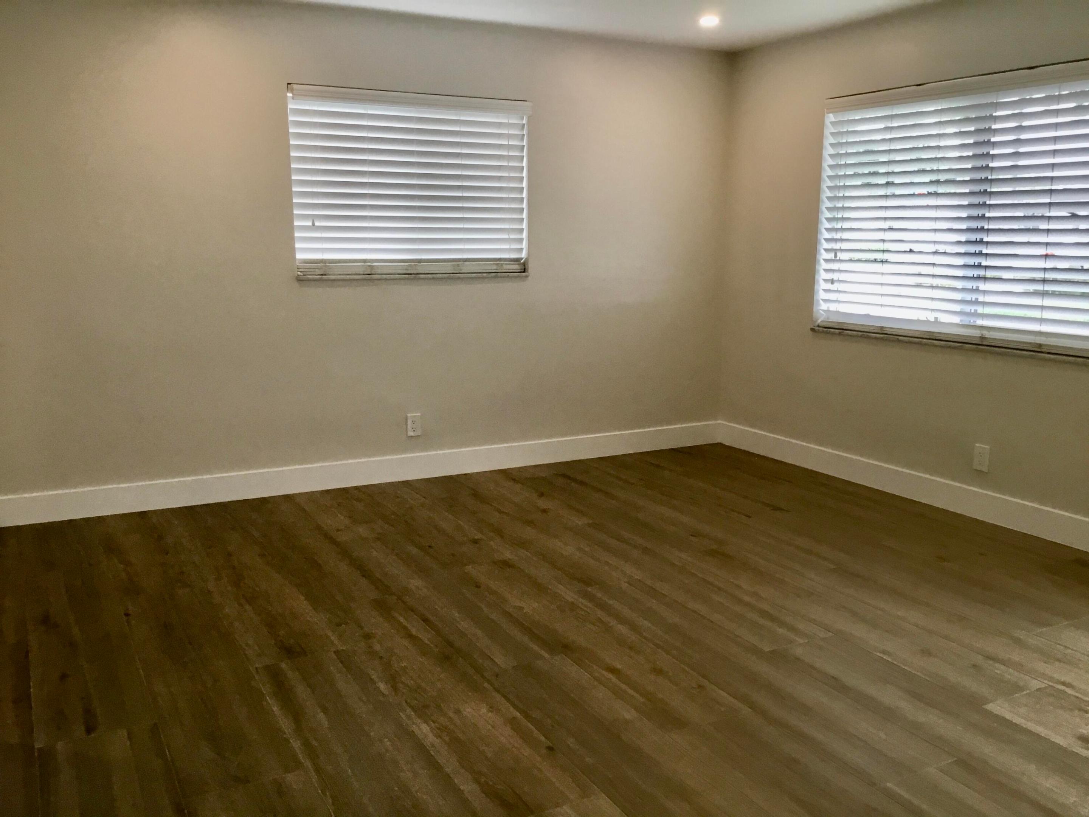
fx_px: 975
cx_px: 544
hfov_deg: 58.4
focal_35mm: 31
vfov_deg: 45.4
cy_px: 408
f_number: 2.4
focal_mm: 3.3
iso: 32
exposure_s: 1/30
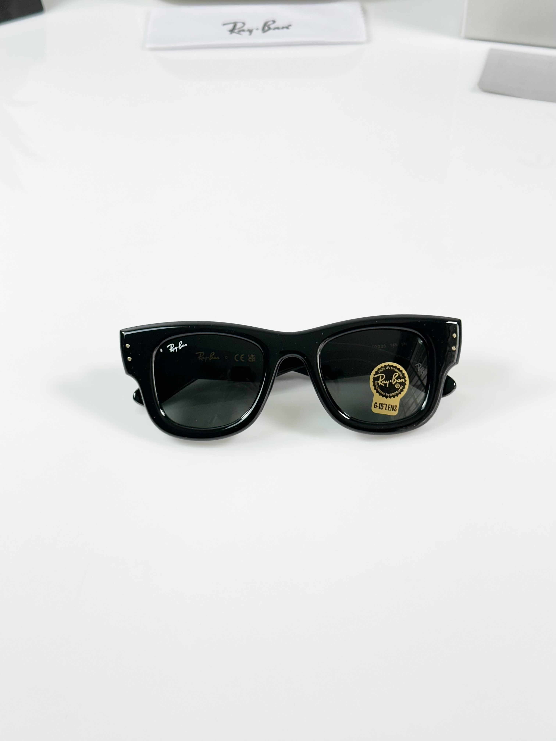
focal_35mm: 48
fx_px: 1028
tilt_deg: -46.0
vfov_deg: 39.7
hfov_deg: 30.3
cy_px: 370
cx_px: 278
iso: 40
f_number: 1.78
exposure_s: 1/105
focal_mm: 6.86
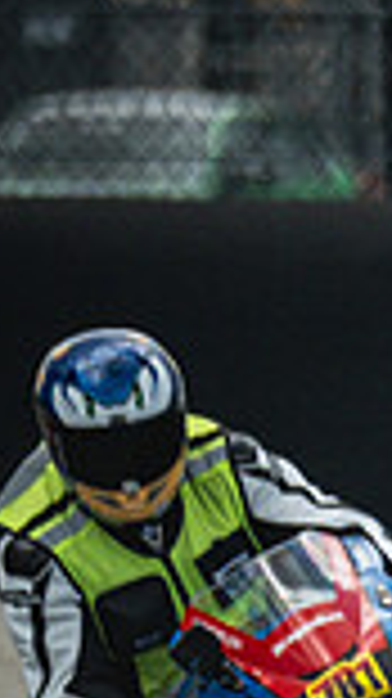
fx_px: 43459
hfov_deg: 0.5
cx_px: 1144
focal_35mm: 2348
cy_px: 813
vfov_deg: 0.9
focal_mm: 400
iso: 1600
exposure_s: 1/1600
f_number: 5.6
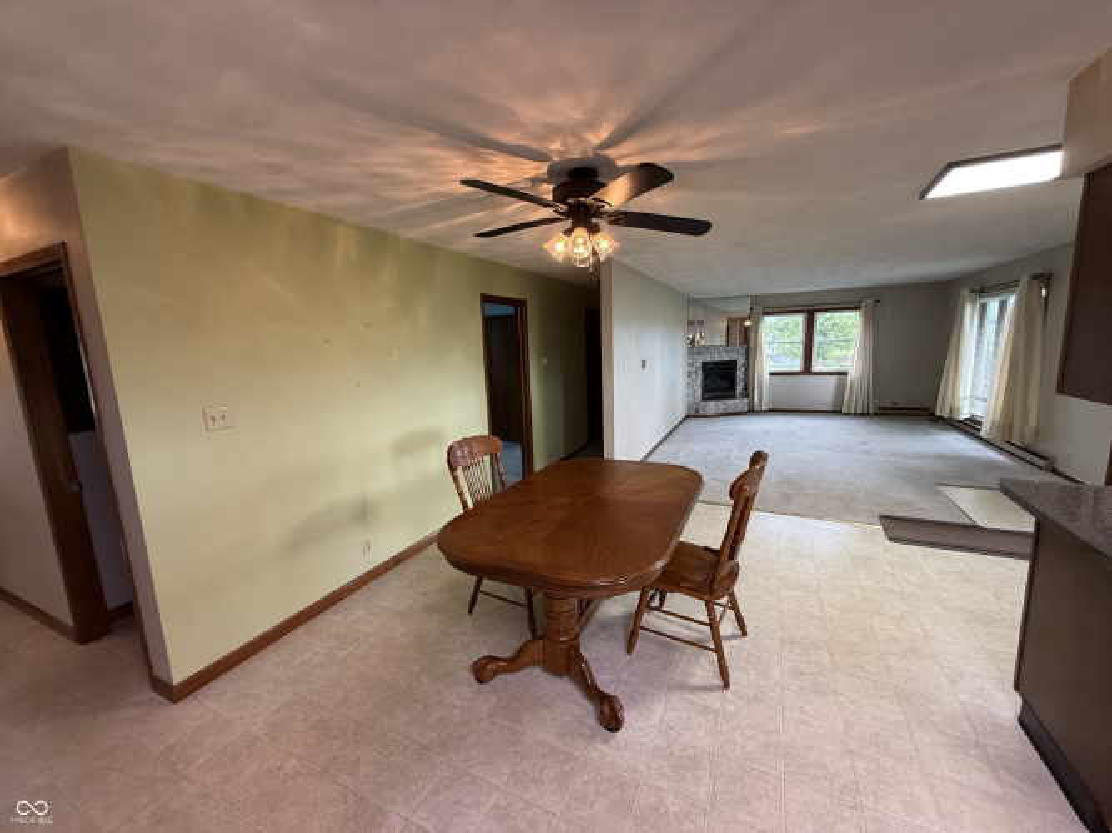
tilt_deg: -8.8
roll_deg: +2.4
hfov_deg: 102.1
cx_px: 556
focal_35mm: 14
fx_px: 450
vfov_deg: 85.7
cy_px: 416
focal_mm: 2.22
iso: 200
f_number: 2.2
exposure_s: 1/60
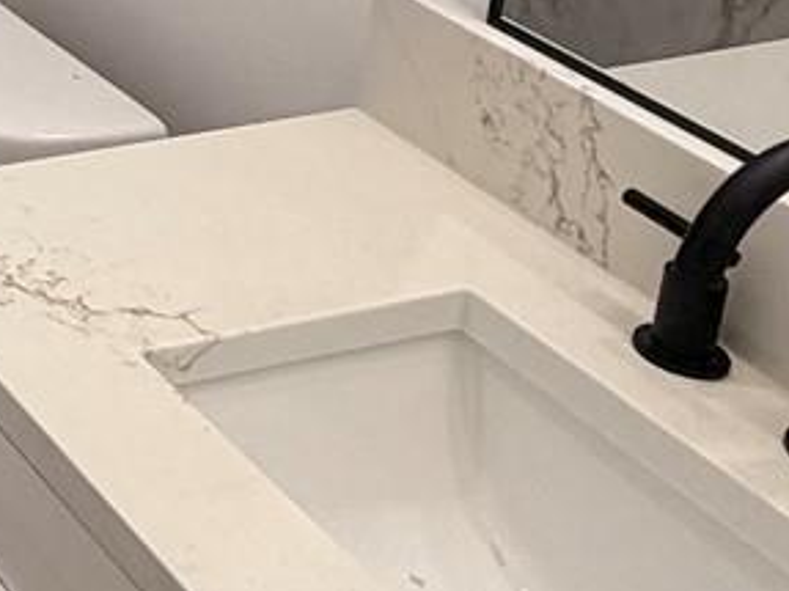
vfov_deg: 16.8
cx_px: -525
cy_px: -335
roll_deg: +0.2
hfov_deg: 20.0
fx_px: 1777
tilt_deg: -14.8
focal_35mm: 78
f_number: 2.2
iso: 160
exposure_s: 1/120
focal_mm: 2.22
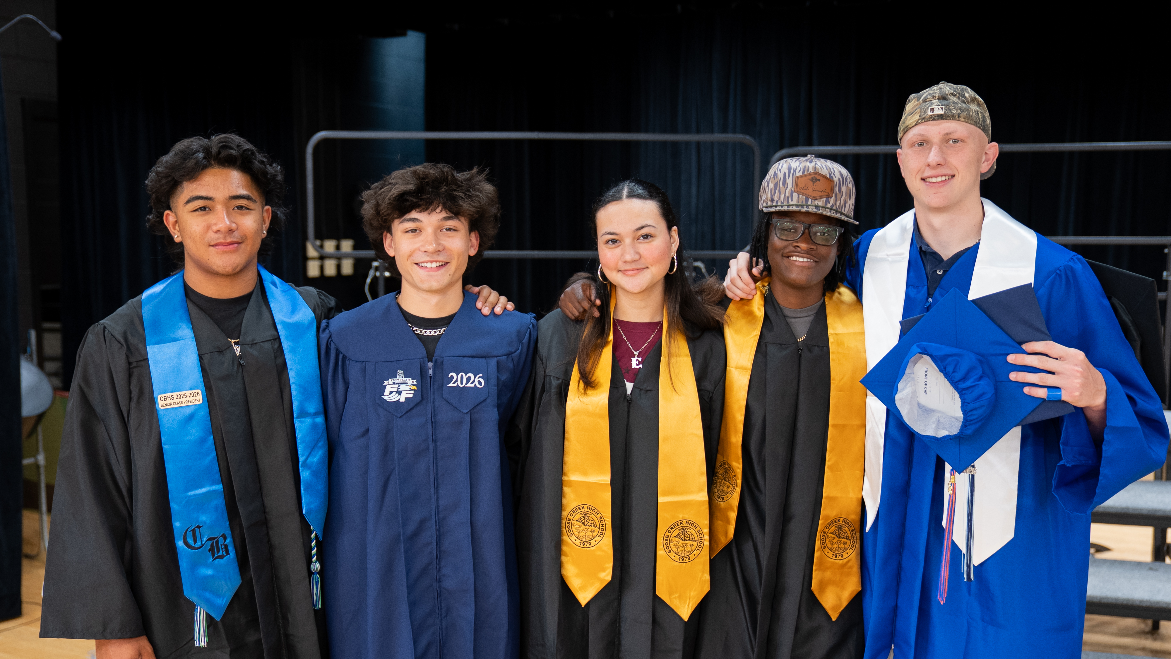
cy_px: 363
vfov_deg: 29.7
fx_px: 1242
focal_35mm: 40
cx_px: 586
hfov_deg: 50.5
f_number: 2.8
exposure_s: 1/100
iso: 640
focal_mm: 36
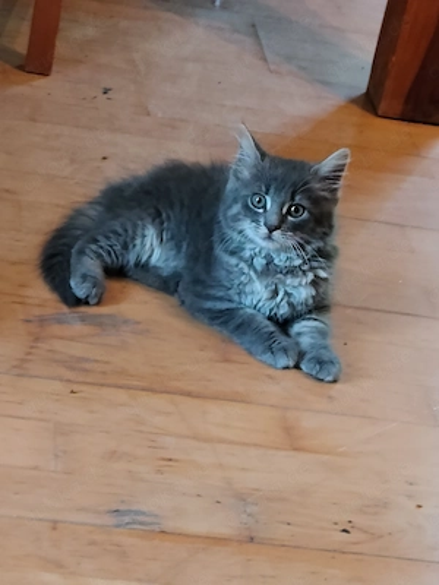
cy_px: 292
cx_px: 220
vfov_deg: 17.1
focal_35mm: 115
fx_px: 1945
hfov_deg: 12.9
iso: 869
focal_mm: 5.24
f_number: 1.7
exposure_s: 1/33.3
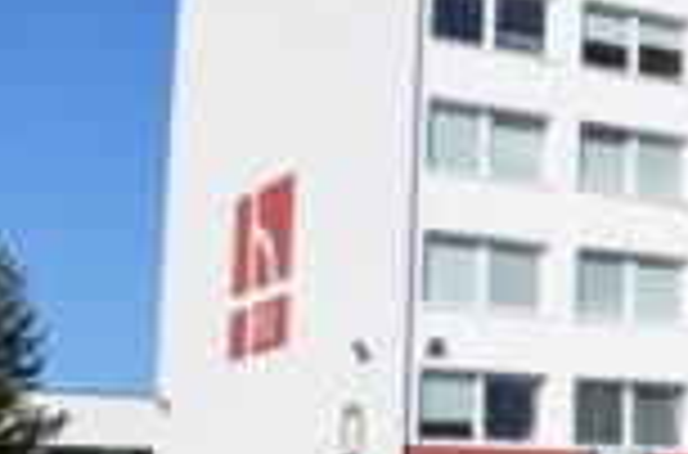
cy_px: 178
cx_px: 818
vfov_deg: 14.4
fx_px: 1791
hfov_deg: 20.4
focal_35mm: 94
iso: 100
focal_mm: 24
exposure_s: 1/350
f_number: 9.5
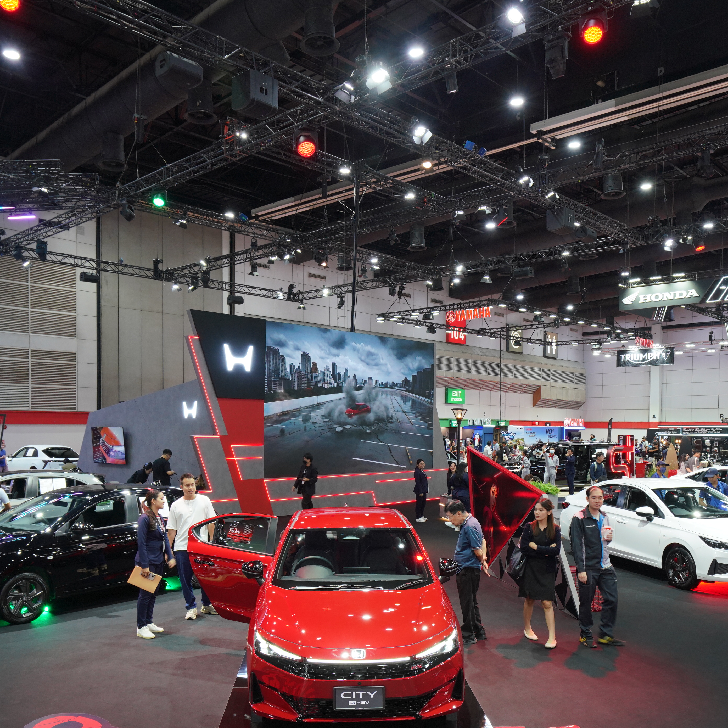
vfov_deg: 53.5
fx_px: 714
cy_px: 447
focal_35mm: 30
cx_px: 357
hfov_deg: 54.0
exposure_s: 1/40
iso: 800
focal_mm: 19
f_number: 6.3
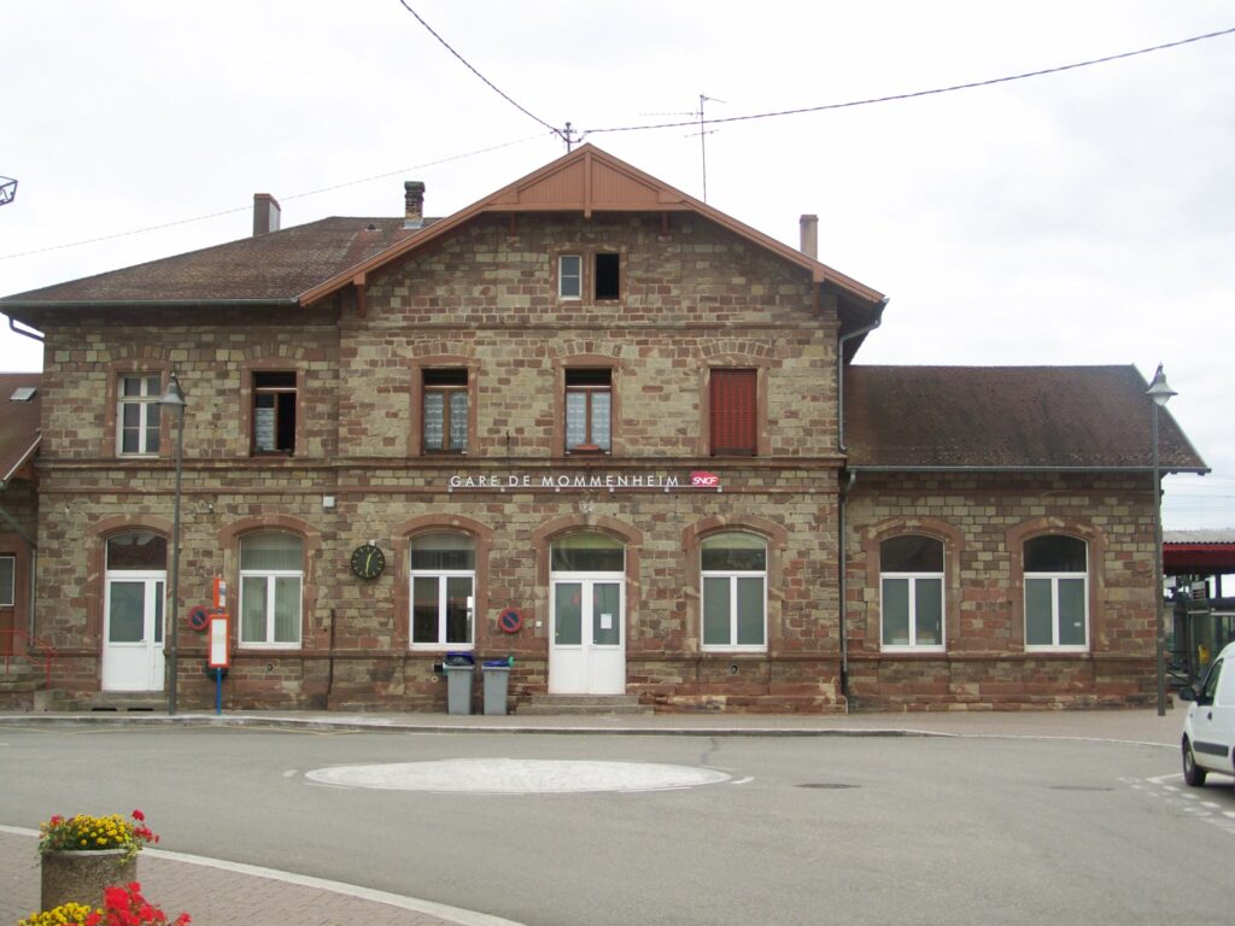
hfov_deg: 35.5
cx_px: 618
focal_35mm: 54
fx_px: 1927
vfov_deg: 27.0
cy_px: 463
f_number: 3.2
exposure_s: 1/125
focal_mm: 8.9
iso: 80
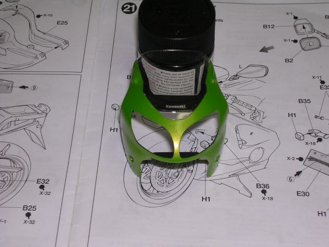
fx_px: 770
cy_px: 124
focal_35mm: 81
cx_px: 164
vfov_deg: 18.2
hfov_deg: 24.1
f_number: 4
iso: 100
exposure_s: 1/60.1
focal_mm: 12.3
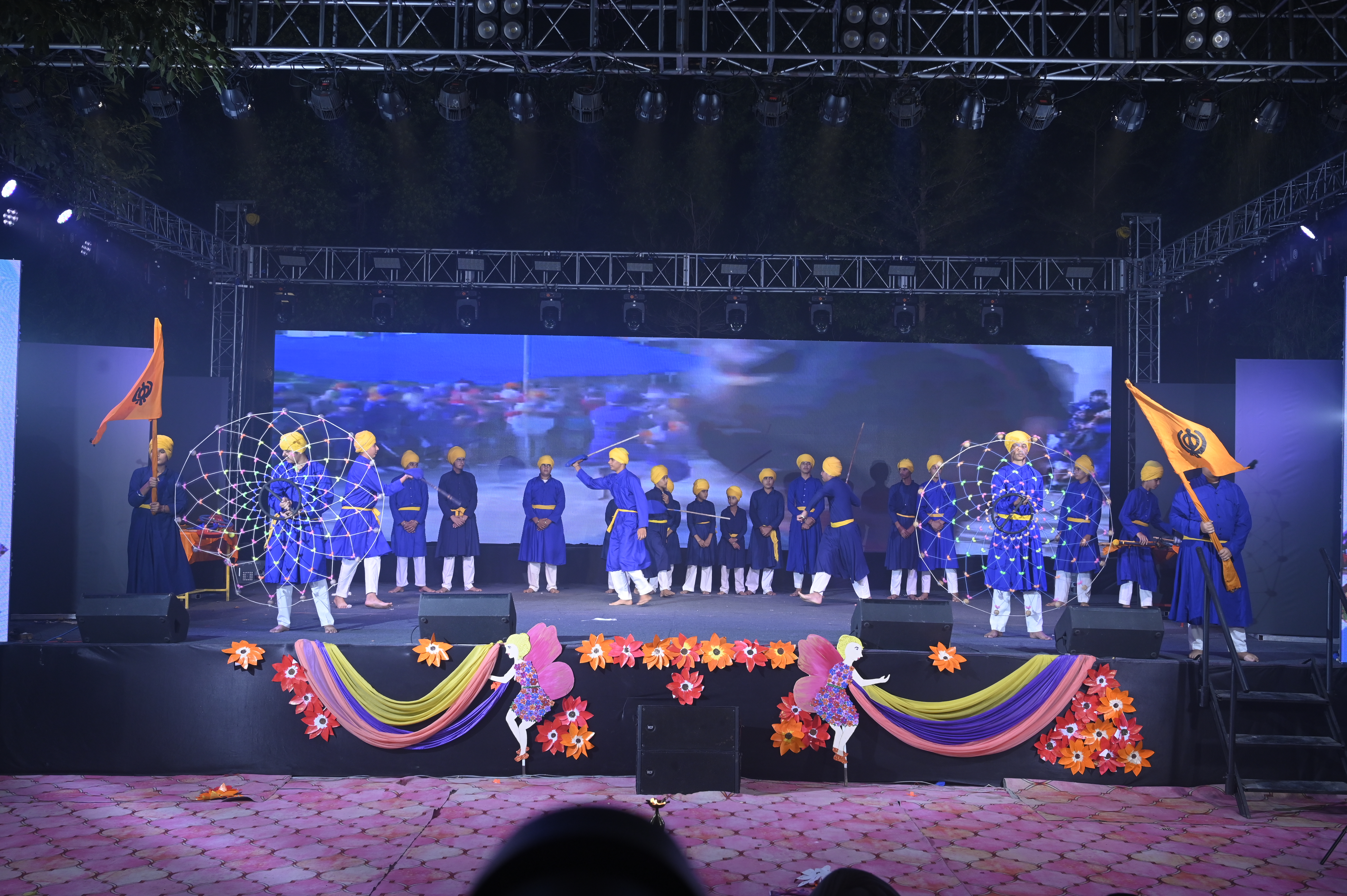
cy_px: 448
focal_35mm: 35
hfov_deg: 54.5
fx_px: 1309
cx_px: 674
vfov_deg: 37.8
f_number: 7.1
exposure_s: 1/200
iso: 1000
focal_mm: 35
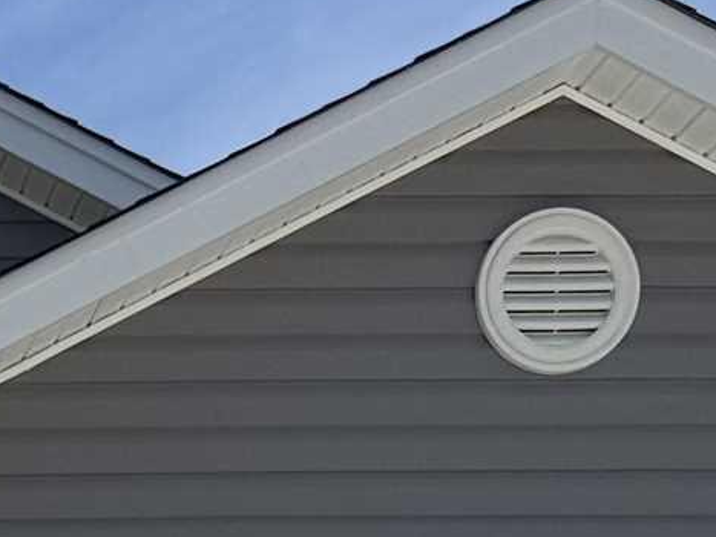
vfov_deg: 8.2
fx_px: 3267
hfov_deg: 11.7
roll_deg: -0.1
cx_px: -530
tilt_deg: -2.4
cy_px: 1527
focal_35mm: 158
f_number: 1.78
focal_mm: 6.76
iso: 80
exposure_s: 1/10417
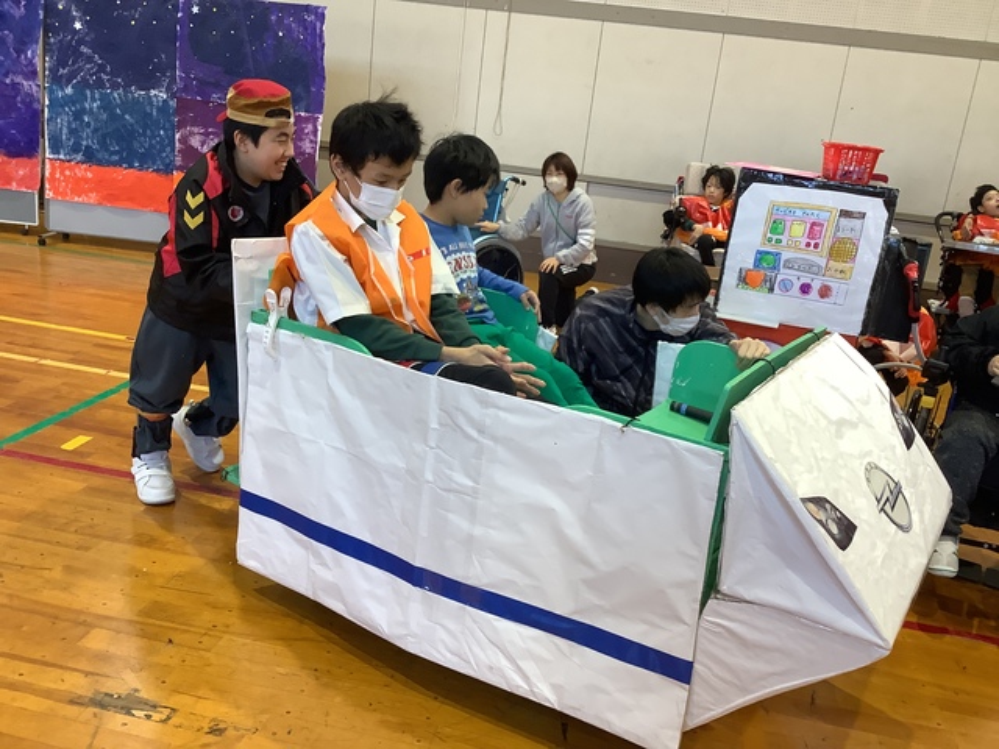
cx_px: 500
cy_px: 374
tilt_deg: -17.7
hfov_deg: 58.4
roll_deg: -6.5
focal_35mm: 31
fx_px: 895
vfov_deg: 45.4
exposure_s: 1/50
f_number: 2.4
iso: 125
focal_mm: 3.3
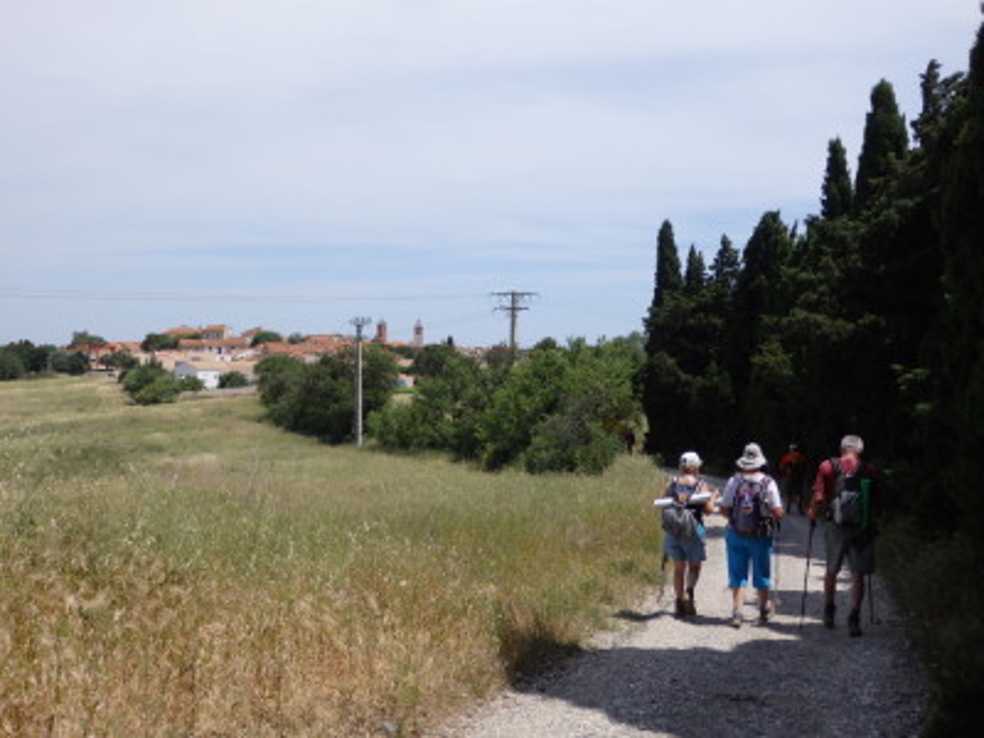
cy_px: 369
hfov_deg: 50.1
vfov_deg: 38.7
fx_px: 1052
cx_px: 492
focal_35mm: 37
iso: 100
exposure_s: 1/160
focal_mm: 6.6
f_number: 10.1
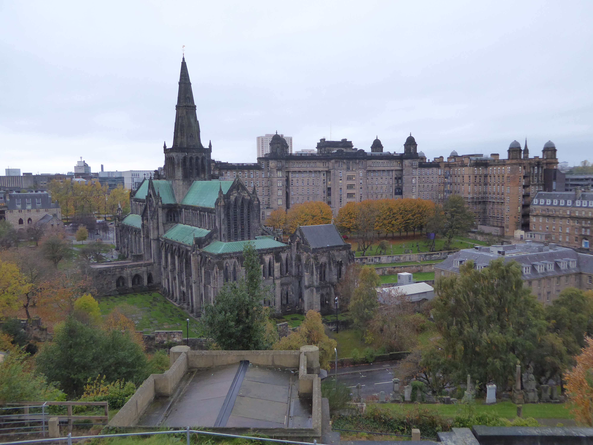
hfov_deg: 61.7
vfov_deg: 48.2
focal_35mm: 29
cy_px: 222
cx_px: 296
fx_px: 497
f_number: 3.5
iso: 320
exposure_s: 1/60
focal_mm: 5
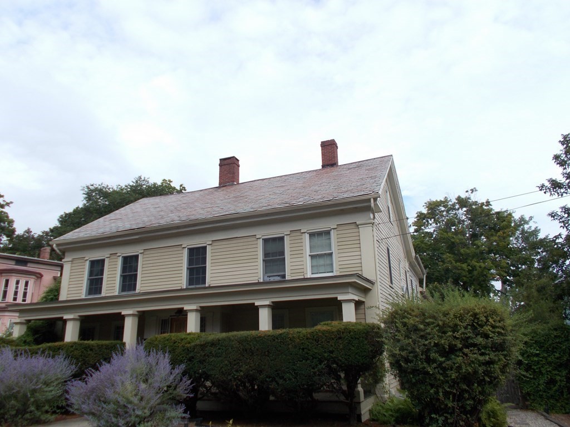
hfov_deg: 67.3
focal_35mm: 26
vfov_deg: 53.1
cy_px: 214
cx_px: 285
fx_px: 428
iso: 80
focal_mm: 4.6
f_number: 3.2
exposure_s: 1/500
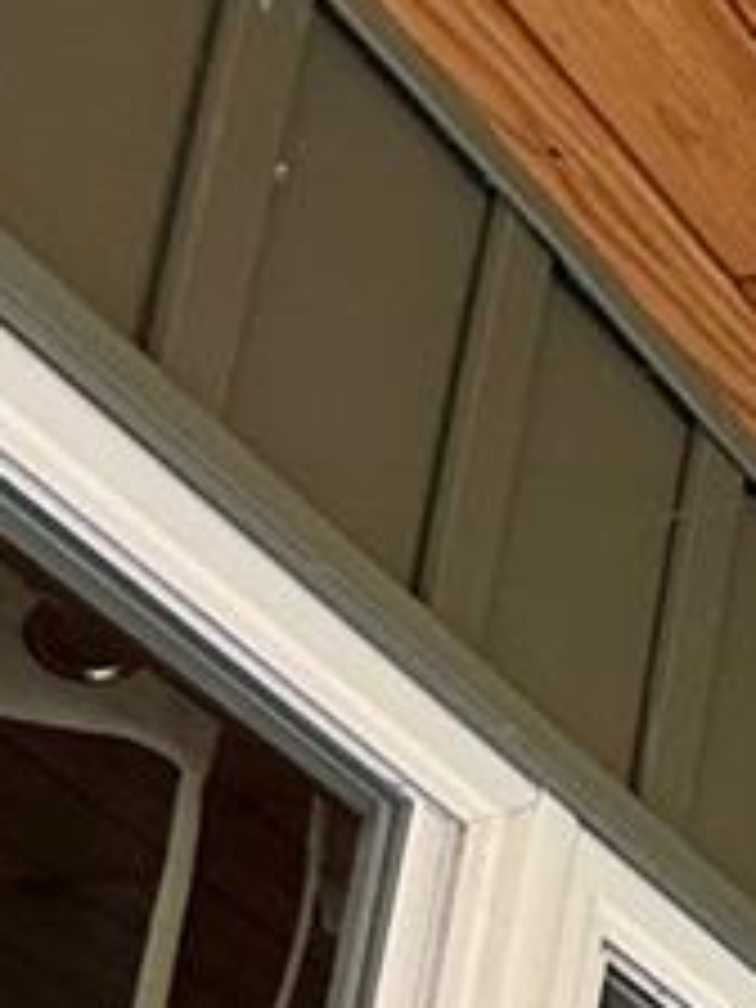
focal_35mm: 96
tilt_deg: +14.6
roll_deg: +0.4
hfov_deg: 9.9
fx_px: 2795
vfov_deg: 16.8
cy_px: 1827
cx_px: 2470
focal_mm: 2.22
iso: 100
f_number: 2.2
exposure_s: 1/99
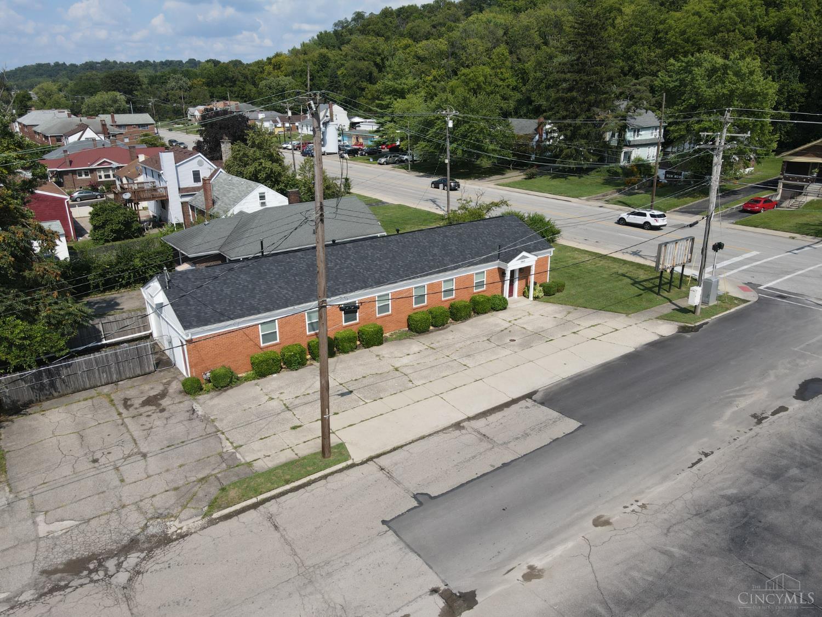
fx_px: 570
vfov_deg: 56.8
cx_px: 411
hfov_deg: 71.6
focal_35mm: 24
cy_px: 308
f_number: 2.8
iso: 100
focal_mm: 4.5
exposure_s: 1/800
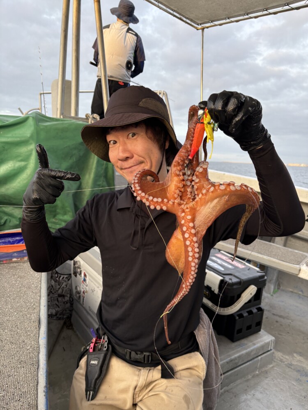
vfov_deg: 67.3
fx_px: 308
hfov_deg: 53.1
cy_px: 205
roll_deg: -3.0
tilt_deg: -8.8
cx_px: 154
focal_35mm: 26
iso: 50
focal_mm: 5.96
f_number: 1.6
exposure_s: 1/146
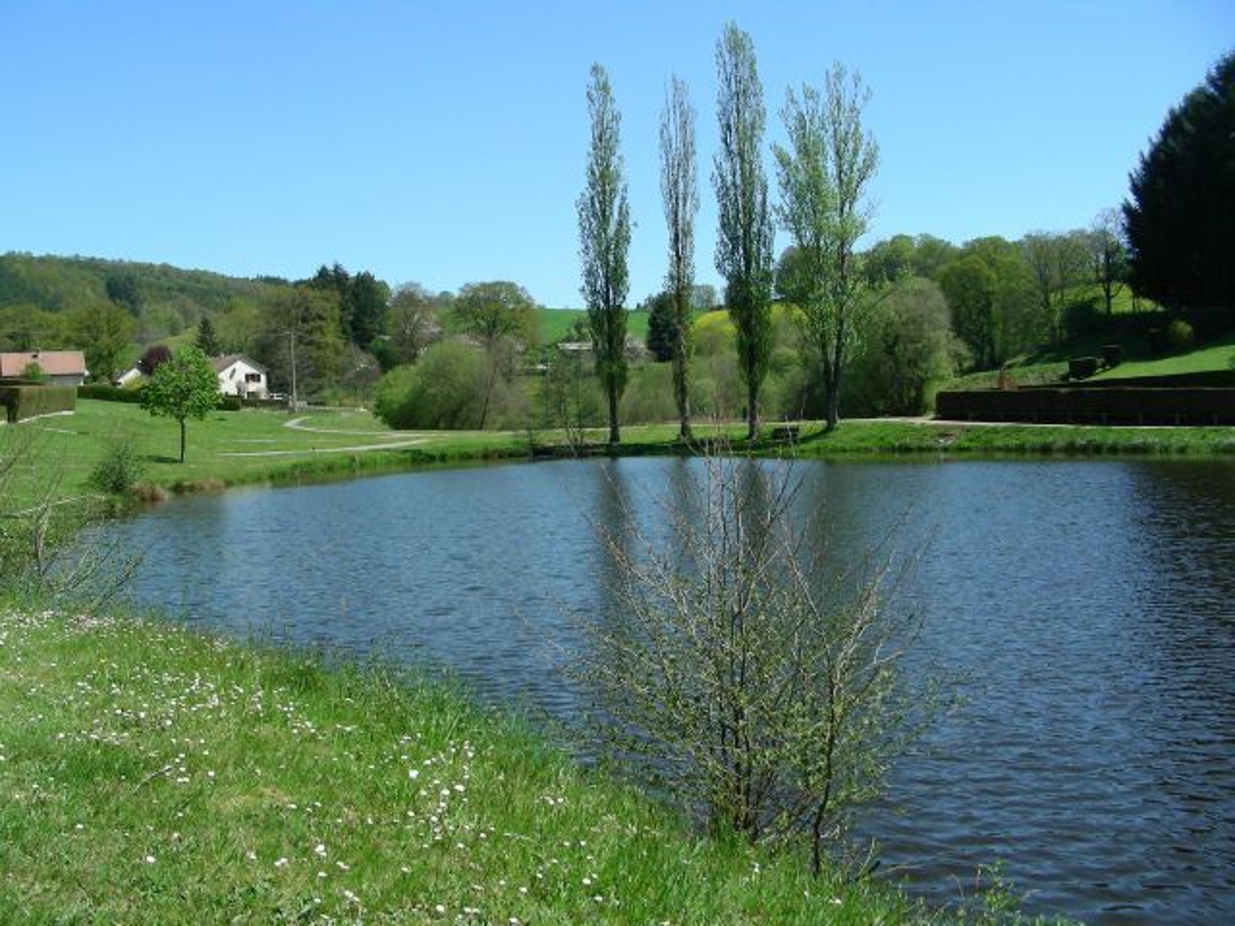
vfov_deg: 37.7
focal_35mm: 38
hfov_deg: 49.0
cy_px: 463
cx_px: 618
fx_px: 1356
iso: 50
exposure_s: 1/550
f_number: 4
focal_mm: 6.3
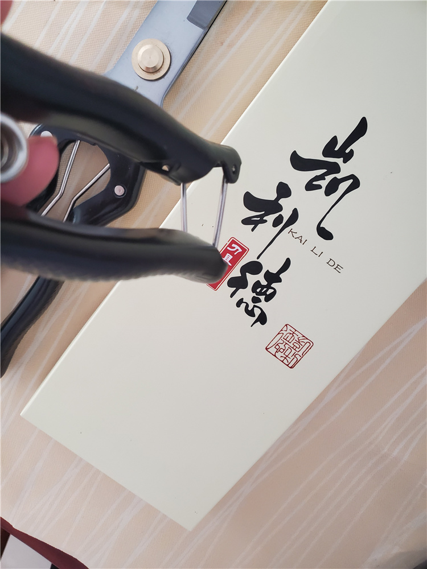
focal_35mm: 26
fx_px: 428
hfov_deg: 53.1
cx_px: 214
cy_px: 284
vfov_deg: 67.3
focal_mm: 4.3
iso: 250
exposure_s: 1/40
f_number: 2.4
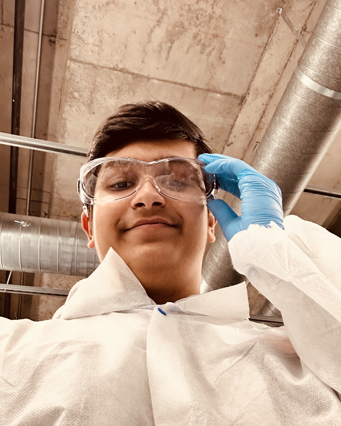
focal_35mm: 36
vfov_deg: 50.2
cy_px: 229
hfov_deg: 41.1
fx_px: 454
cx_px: 168
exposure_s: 1/53
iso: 160
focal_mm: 2.69
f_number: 1.9
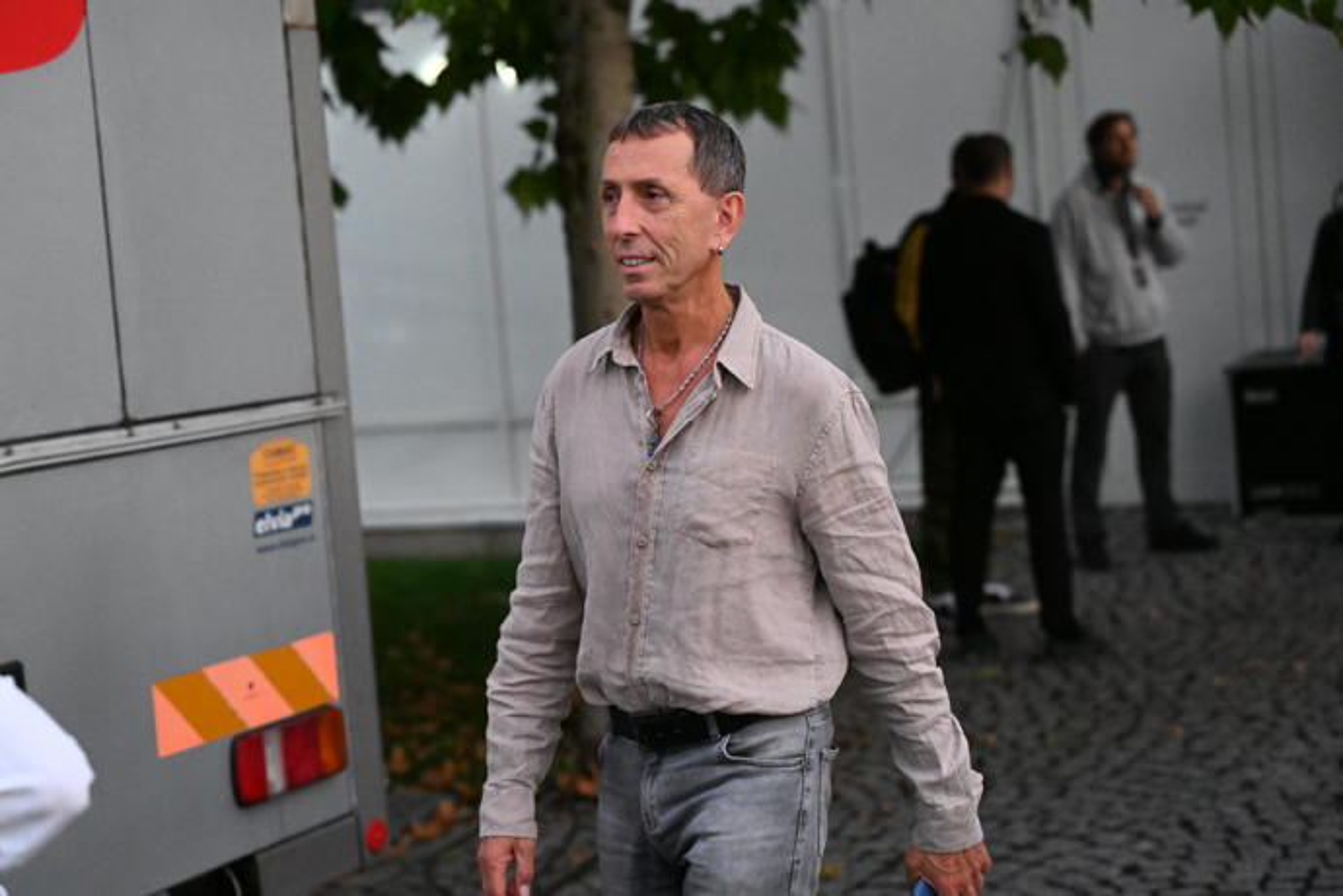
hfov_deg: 27.3
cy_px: 448
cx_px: 672
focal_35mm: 74
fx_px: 2760
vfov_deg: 18.4
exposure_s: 1/640
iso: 16000
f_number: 3.5
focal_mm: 74
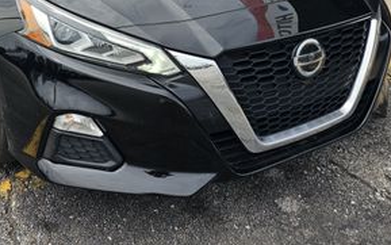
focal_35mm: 54
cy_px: -45
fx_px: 576
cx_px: 166
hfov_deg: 37.4
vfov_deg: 22.3
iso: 10
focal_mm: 6.3
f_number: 1.7
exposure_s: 1/408
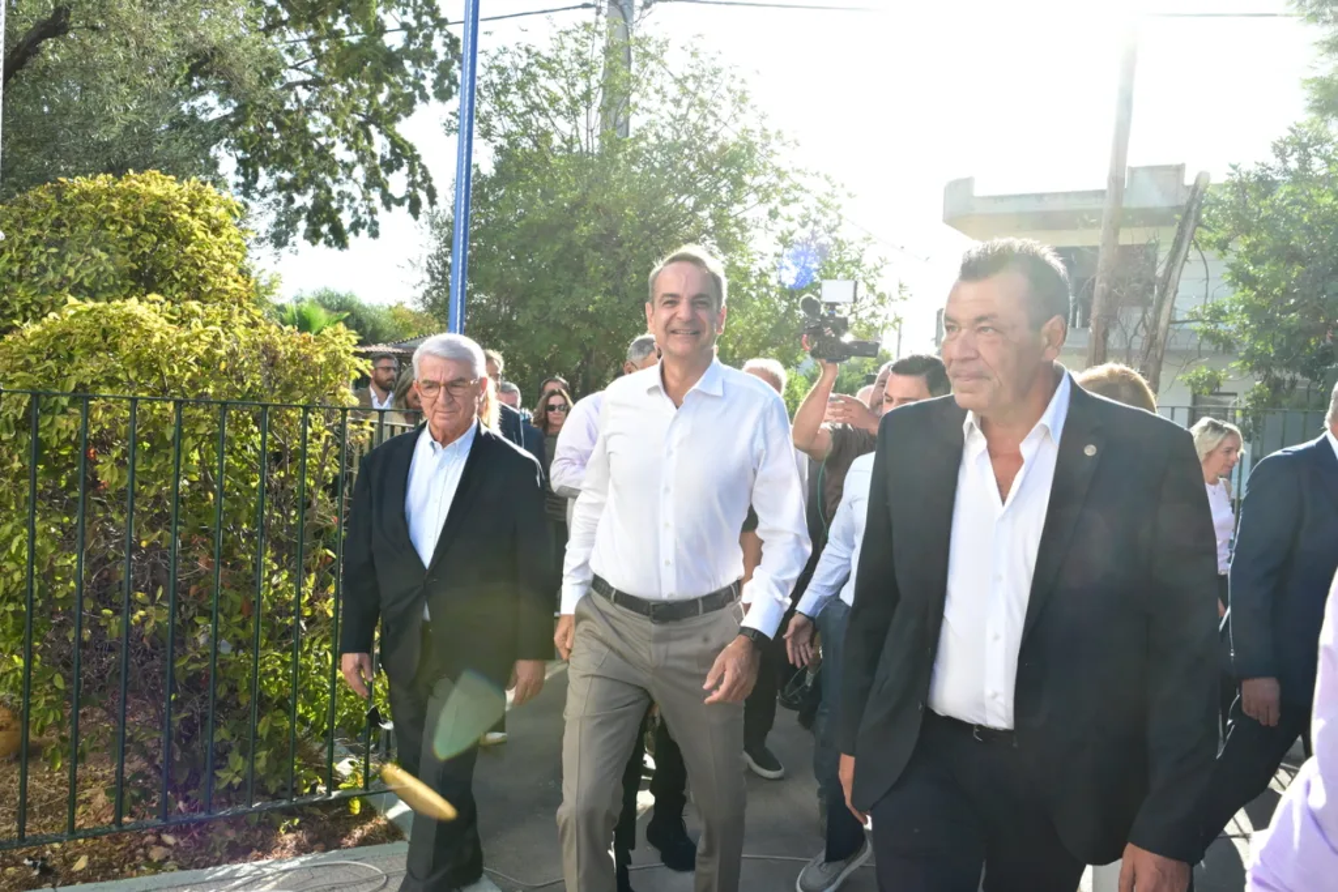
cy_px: 446
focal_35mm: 30
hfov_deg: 62.8
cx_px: 669
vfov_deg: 44.3
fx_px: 1096
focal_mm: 29.5
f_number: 11
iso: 2000
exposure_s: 1/500
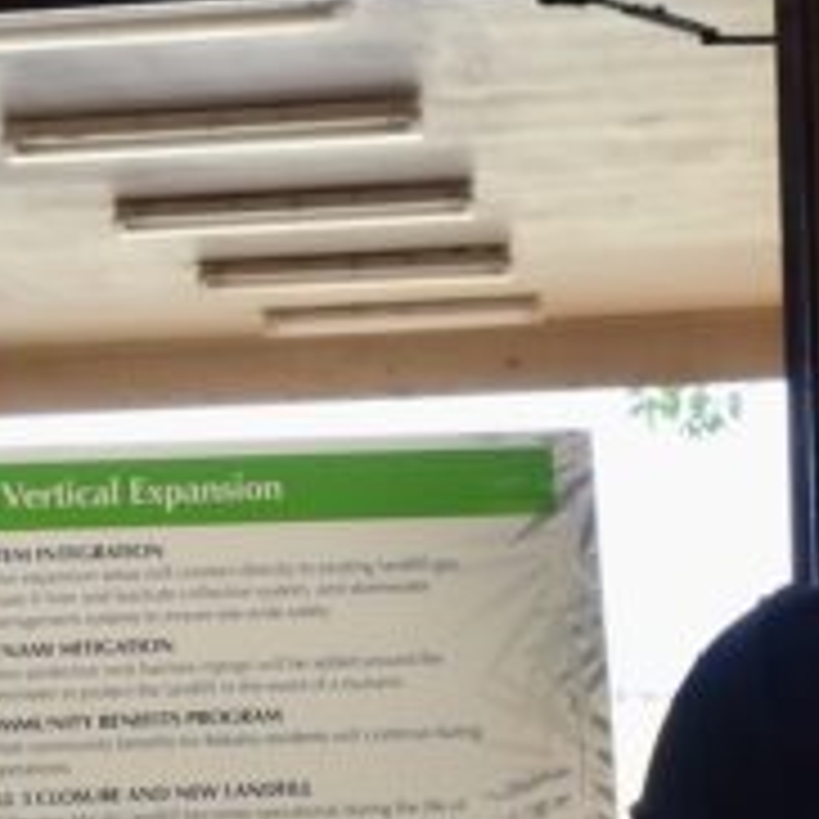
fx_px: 4604
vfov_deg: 10.0
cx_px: -117
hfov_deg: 10.0
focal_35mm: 172
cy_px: 938
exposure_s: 1/100
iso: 640
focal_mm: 24
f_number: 8
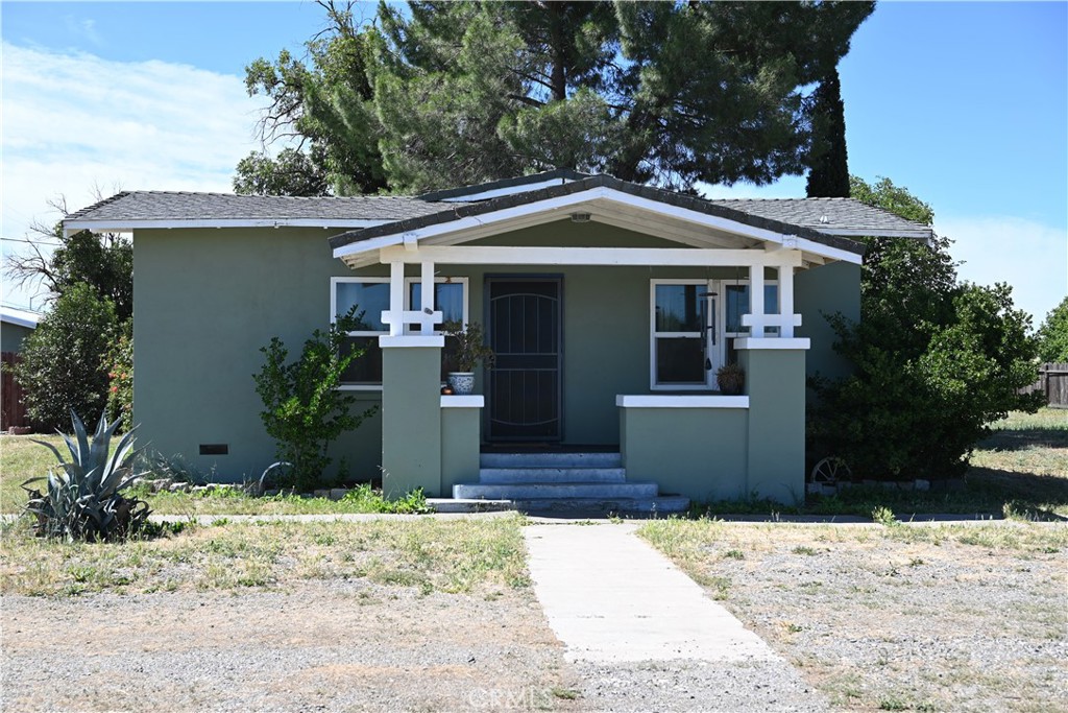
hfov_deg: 48.5
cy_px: 356
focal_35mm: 40
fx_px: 1187
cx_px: 534
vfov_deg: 33.4
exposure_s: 1/320
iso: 100
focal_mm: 40
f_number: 6.3
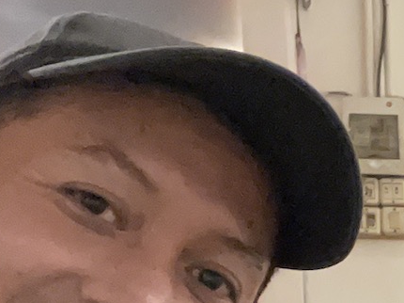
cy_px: 524
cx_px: 730
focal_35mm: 107
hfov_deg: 15.7
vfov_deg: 12.7
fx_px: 1248
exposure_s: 1/17
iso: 800
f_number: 2.2
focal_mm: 2.71
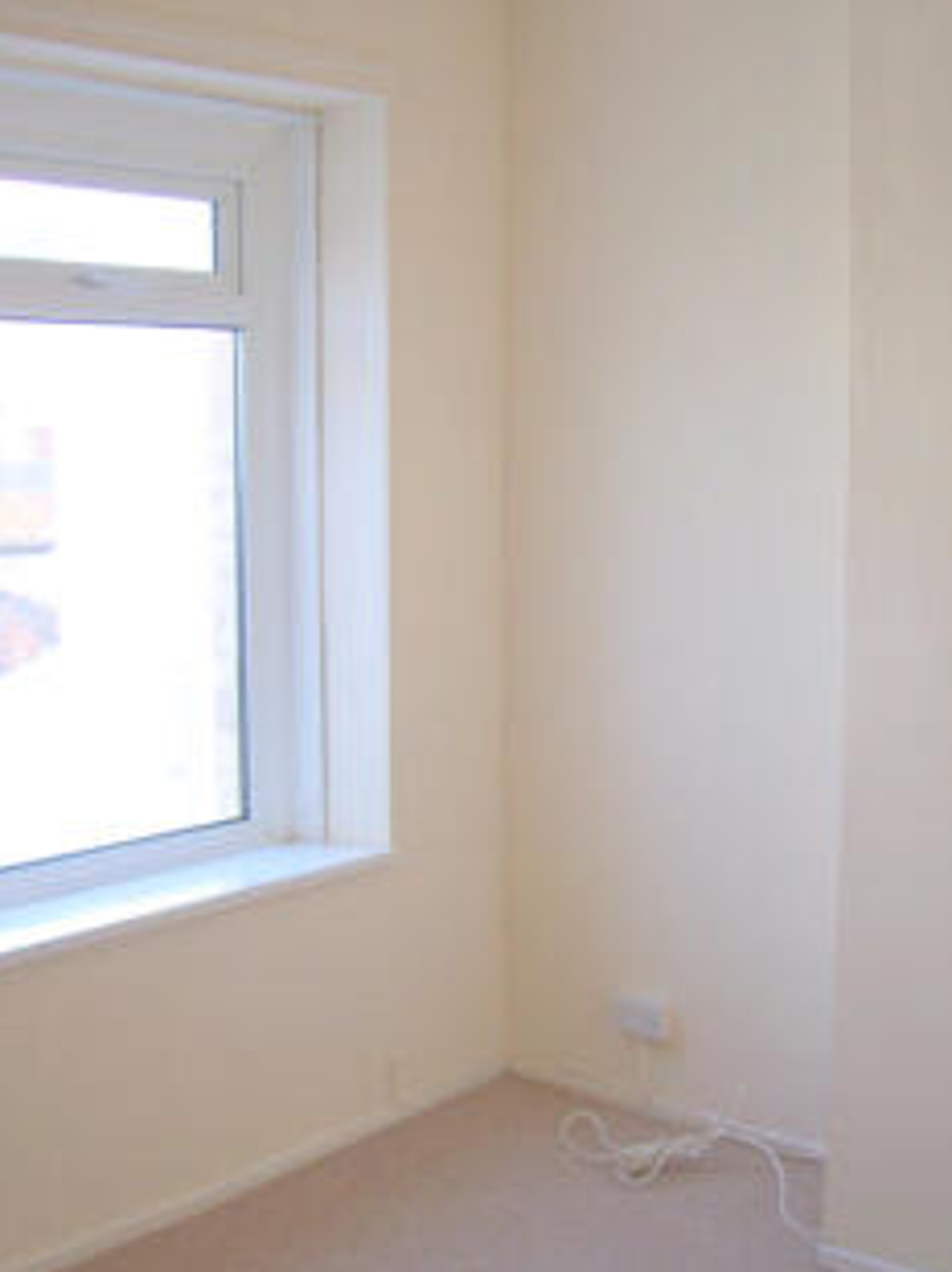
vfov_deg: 39.7
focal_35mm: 48
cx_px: 538
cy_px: 667
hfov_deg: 30.2
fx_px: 1763
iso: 80
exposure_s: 1/60
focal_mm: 5.6
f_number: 2.7
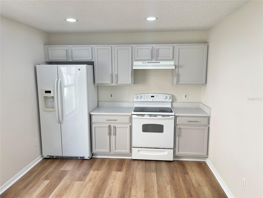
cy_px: 99
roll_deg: +0.2
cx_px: 132
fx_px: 190
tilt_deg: -9.0
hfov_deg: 69.4
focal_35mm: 25
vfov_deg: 54.9
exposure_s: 1/121
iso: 40
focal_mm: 5.1
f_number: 1.6
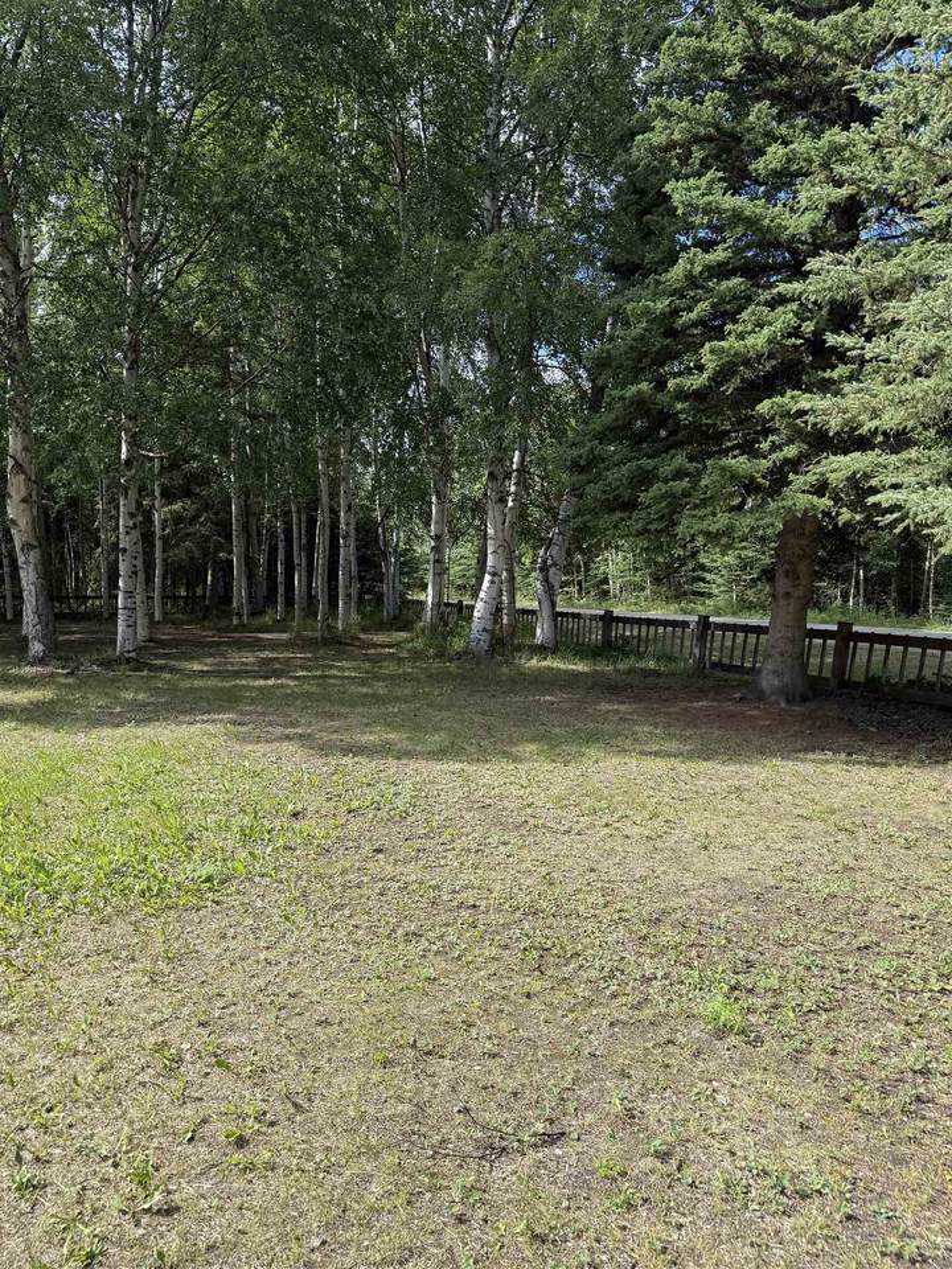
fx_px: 880
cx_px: 476
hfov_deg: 56.8
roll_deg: -0.5
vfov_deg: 71.6
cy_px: 634
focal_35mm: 24
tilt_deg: -4.3
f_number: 1.78
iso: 80
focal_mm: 6.76
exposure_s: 1/1385
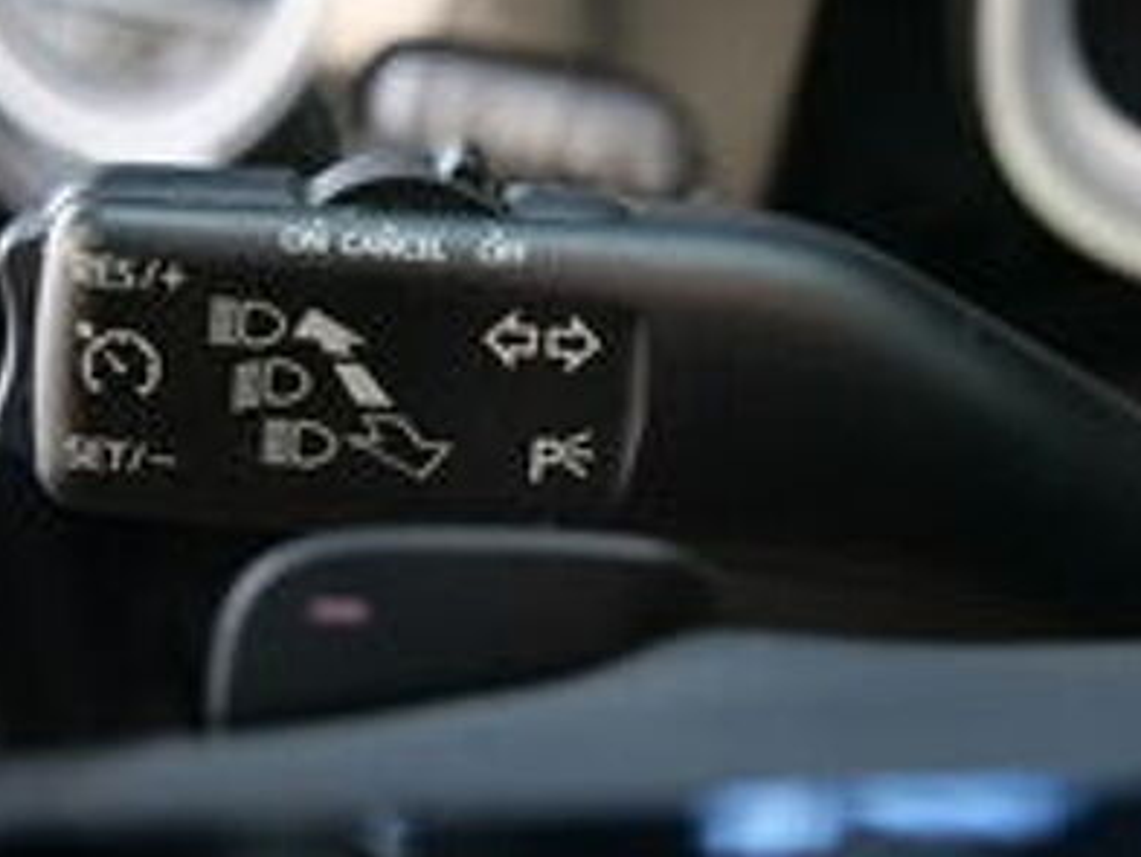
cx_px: 537
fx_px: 2011
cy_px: 337
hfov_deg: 31.7
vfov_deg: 24.0
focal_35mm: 61
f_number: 3.5
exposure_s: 1/60
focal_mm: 25
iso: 3200
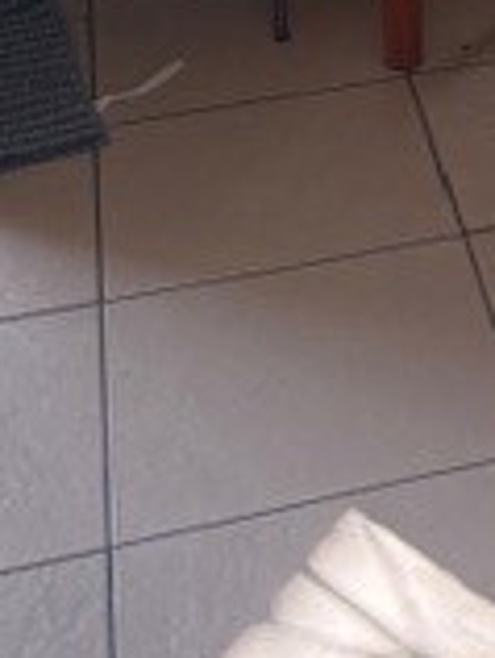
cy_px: -321
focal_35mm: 97
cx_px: 865
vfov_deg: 18.1
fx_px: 1844
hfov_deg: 13.8
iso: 200
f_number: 1.78
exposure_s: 1/139
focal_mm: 6.76
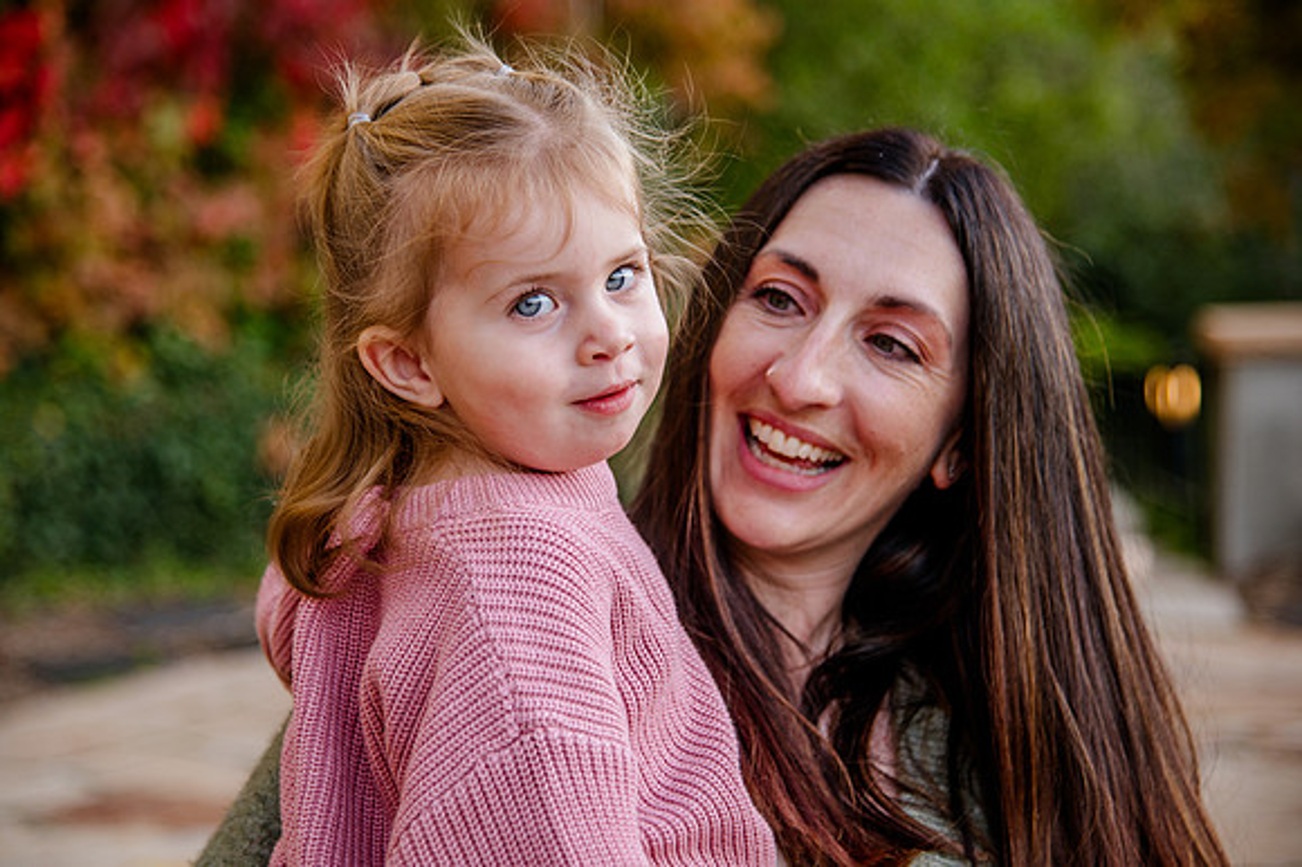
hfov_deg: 23.1
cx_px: 624
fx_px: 3181
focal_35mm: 88
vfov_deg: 15.5
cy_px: 432
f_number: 4
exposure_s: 1/160
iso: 320
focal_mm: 82
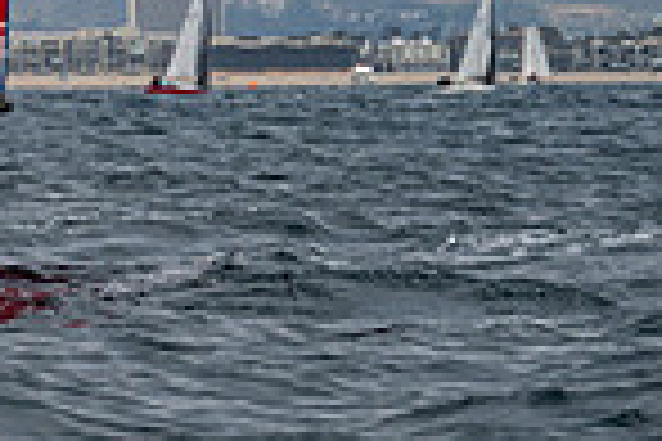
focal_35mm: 573
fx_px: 10536
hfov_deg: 3.6
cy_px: -283
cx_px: -573
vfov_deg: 2.4
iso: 160
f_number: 6.3
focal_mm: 125
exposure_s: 1/1000
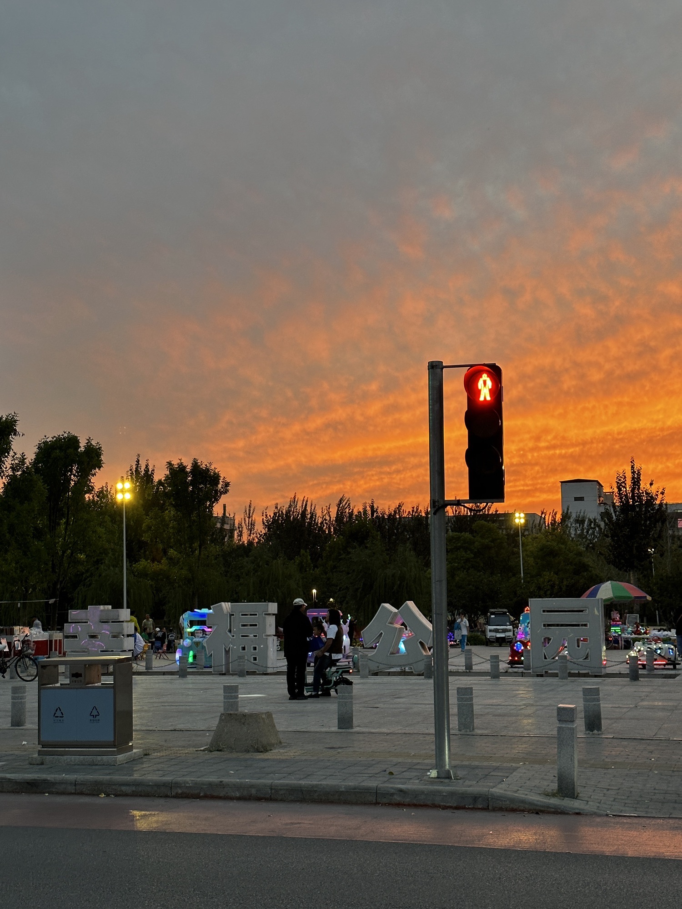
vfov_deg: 39.7
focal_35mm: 48
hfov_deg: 30.3
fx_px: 1261
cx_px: 341
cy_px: 454
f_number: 1.78
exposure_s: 1/60
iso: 100
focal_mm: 6.86
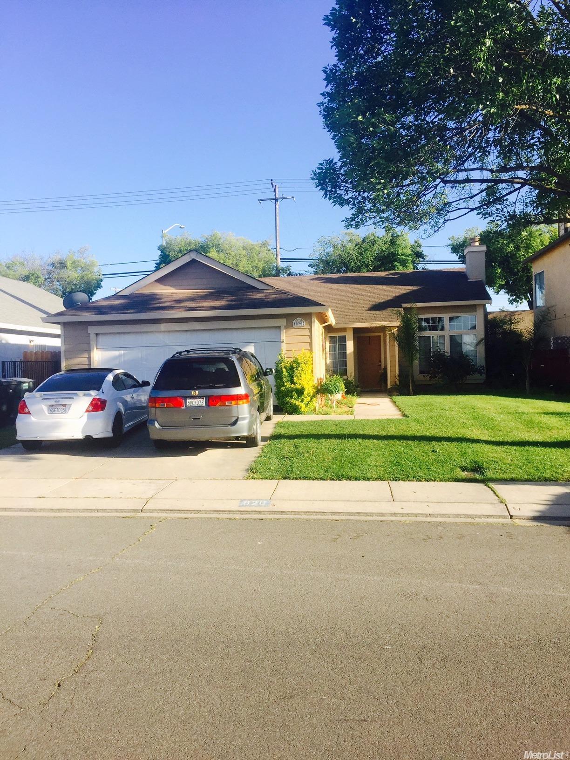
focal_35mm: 29
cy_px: 380
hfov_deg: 48.2
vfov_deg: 61.7
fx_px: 637
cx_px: 285
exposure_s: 1/1163
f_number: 2.2
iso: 32
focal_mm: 4.15
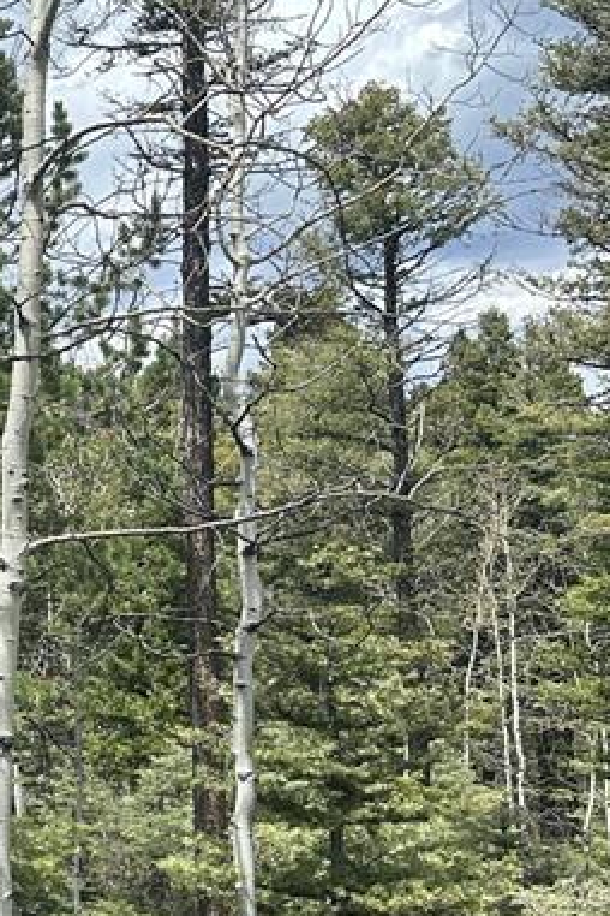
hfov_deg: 17.0
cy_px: 554
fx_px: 1703
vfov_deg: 30.0
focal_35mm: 67
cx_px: -461
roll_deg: +3.0
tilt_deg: +1.7
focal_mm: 6.86
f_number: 1.78
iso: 80
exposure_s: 1/2410
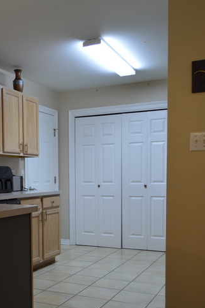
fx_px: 359
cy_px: 199
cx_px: 55
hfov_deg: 31.4
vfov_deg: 45.9
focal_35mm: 42
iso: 500
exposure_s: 1/60
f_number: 3.5
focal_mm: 18
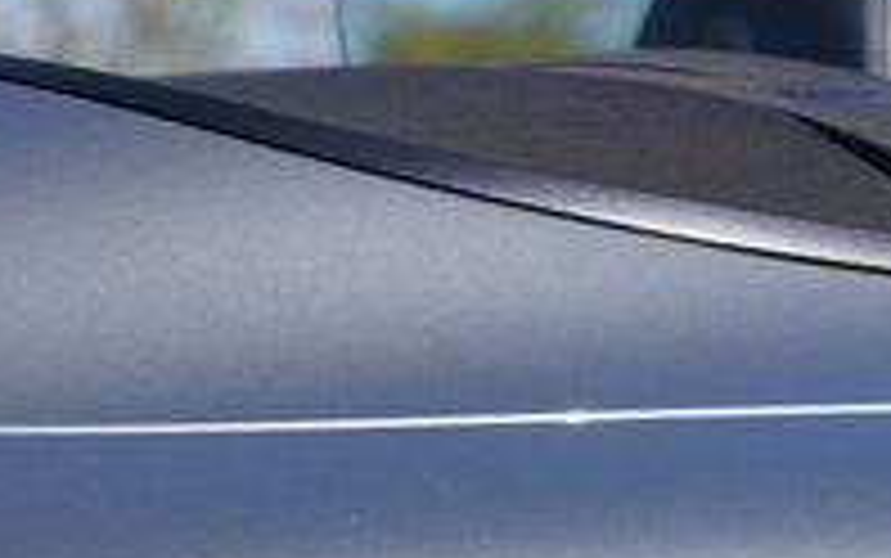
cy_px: 965
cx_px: -1341
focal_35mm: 327
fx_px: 7945
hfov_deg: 6.1
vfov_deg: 4.0
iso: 100
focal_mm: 62
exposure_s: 1/640
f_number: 4
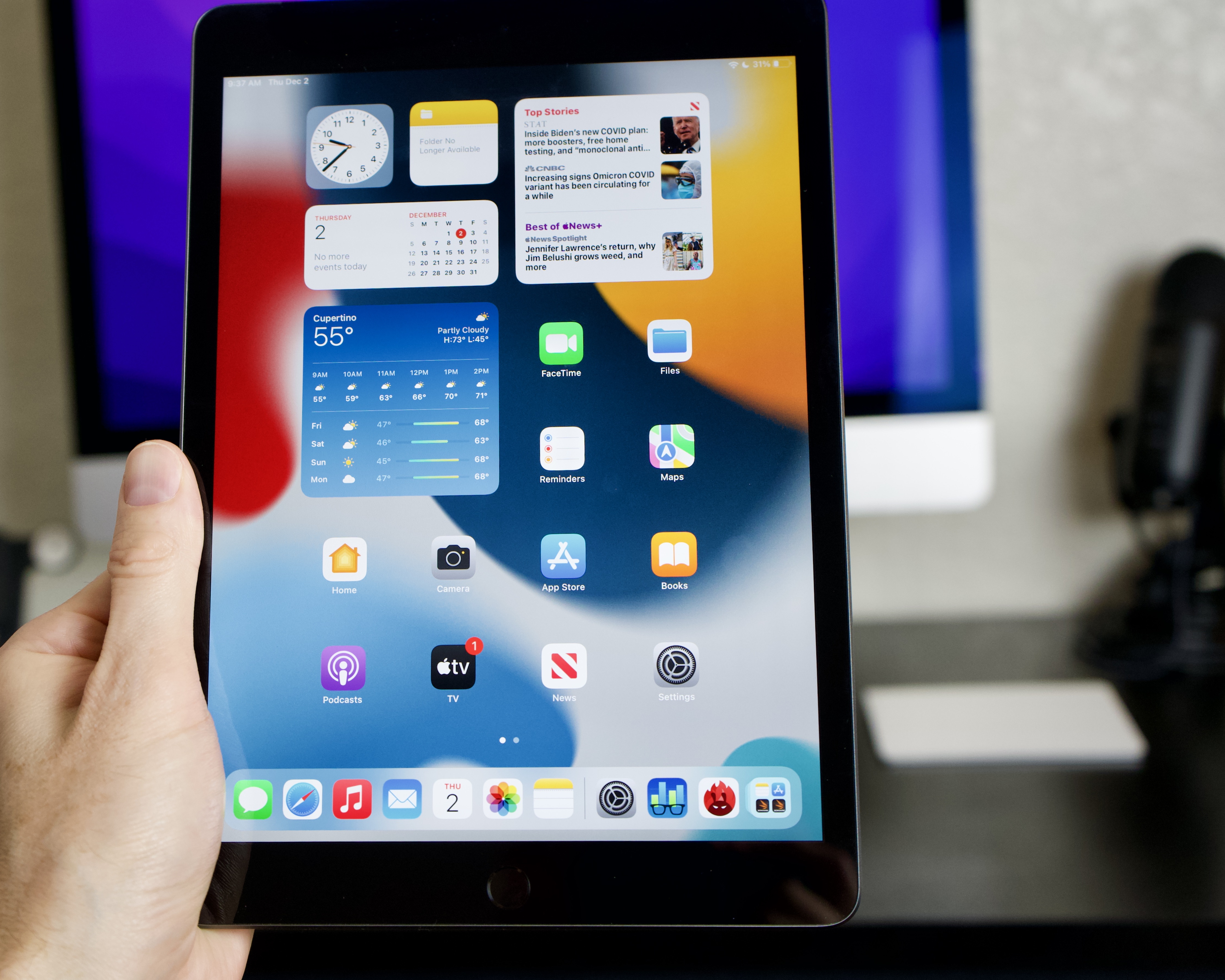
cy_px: 488
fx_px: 1668
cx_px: 485
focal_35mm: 46
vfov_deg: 32.7
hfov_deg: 40.1
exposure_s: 1/125
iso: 1600
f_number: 5
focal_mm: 40
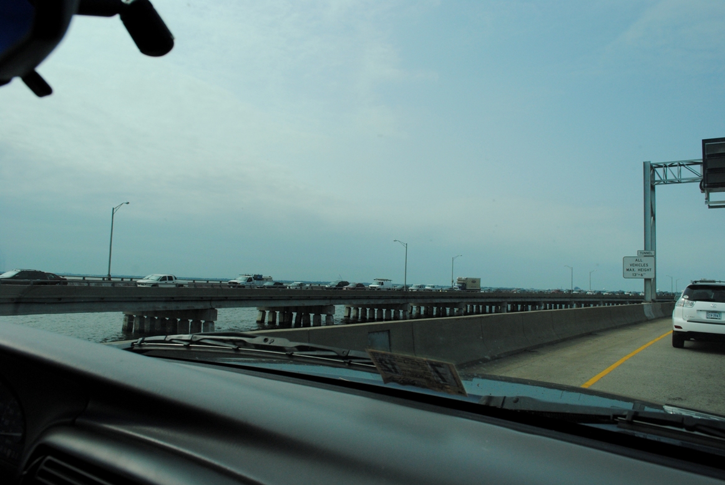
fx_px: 544
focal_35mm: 27
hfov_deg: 67.3
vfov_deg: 48.1
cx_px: 362
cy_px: 242
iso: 400
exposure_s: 1/1600
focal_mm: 18
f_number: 8
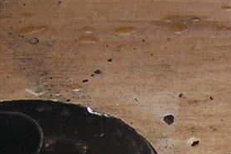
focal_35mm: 140
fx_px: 899
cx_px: 268
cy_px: 233
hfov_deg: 14.2
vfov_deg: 9.5
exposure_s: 1/60.1
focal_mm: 4.7
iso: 50
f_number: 2.6
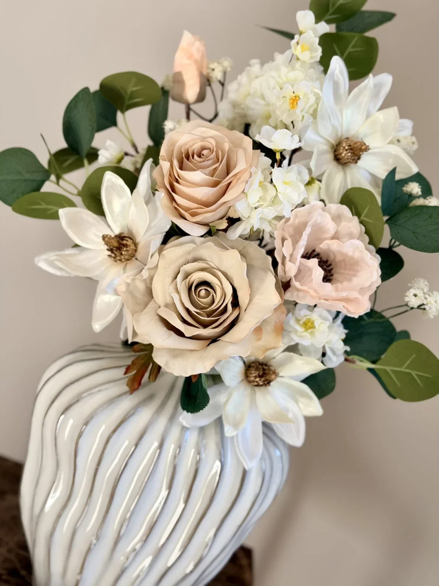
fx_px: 812
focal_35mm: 48
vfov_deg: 39.7
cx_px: 220
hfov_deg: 30.3
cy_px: 293
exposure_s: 1/121
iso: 64
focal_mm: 6.76
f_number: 1.78
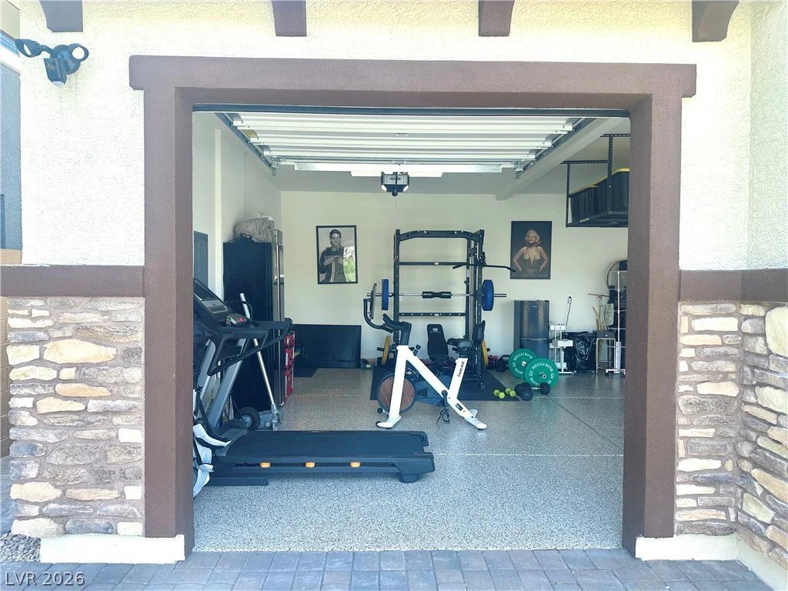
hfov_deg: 71.6
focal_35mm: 24
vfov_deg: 56.8
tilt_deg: -1.4
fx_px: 546
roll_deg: -0.5
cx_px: 394
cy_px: 296
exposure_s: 1/564
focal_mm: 6.86
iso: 80
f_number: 1.78
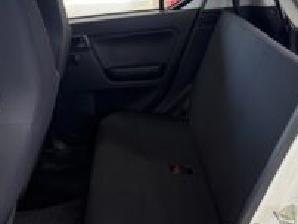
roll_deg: +2.9
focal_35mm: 45
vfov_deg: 32.2
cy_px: 130
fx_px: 388
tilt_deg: -25.3
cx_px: 145
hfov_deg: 42.0
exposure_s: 1/100
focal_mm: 5.96
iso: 100
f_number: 1.6
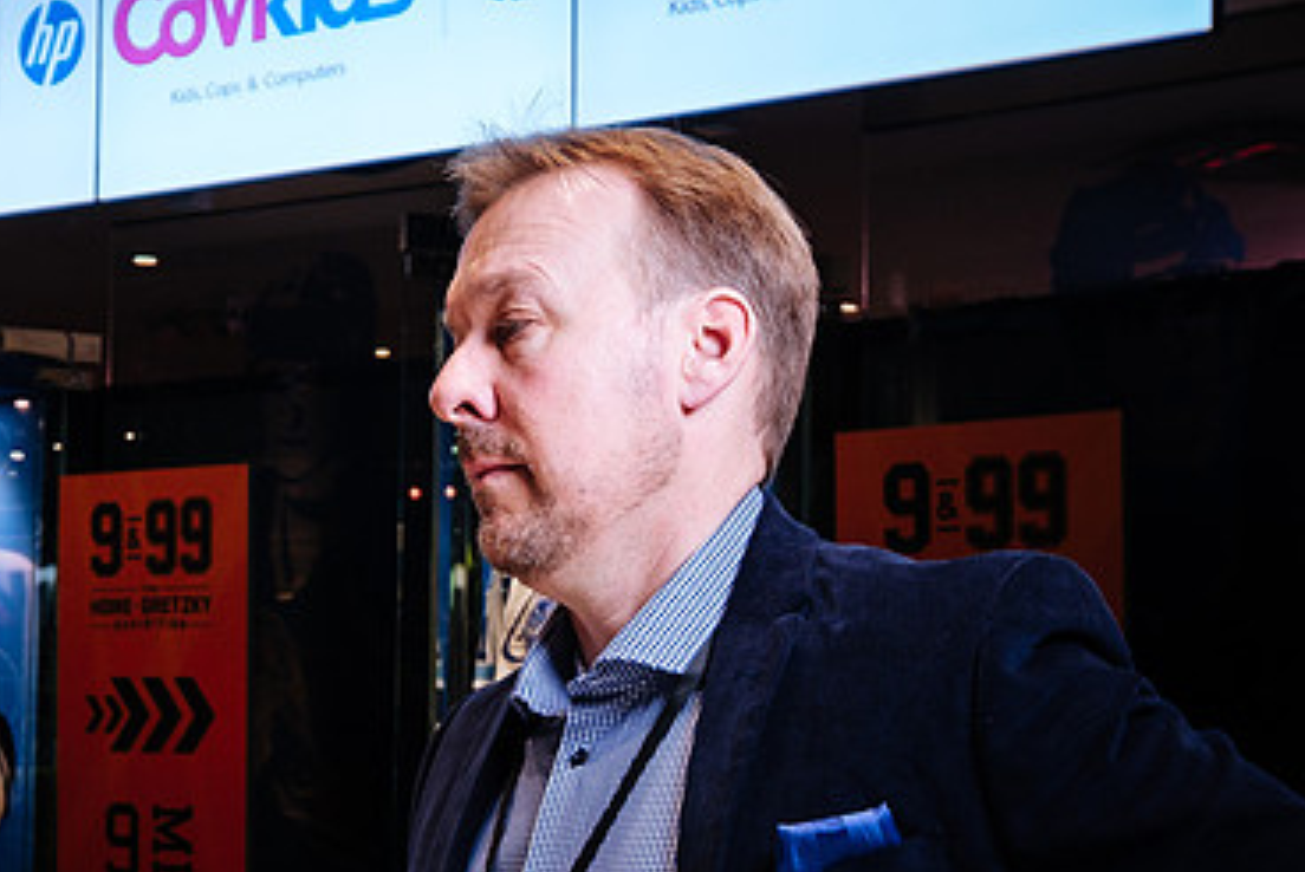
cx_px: 348
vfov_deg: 19.9
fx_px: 2467
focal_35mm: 68
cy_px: 682
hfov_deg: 29.2
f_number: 5
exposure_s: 1/80
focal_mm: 24
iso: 800
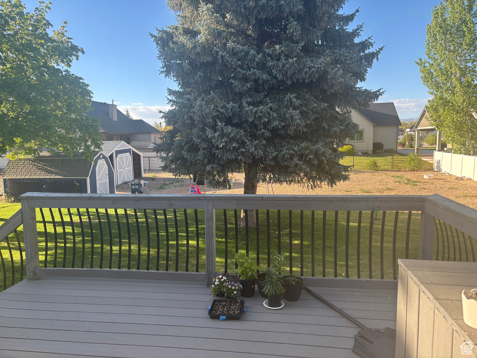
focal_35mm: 26
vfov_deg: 53.1
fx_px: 358
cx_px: 238
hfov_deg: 67.3
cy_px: 179
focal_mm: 5.96
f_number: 1.6
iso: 50
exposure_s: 1/604
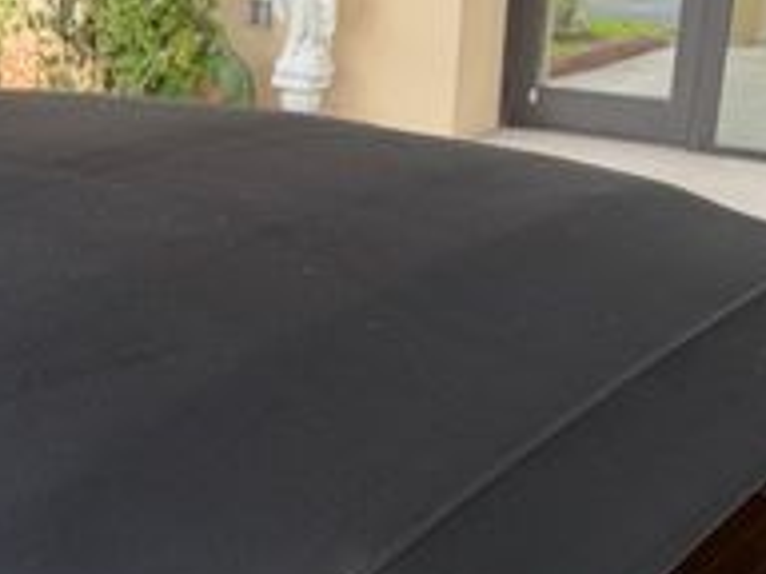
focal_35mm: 80
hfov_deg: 24.3
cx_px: 271
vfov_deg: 17.5
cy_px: 694
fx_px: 1770
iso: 80
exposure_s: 1/243
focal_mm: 6.76
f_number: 1.78
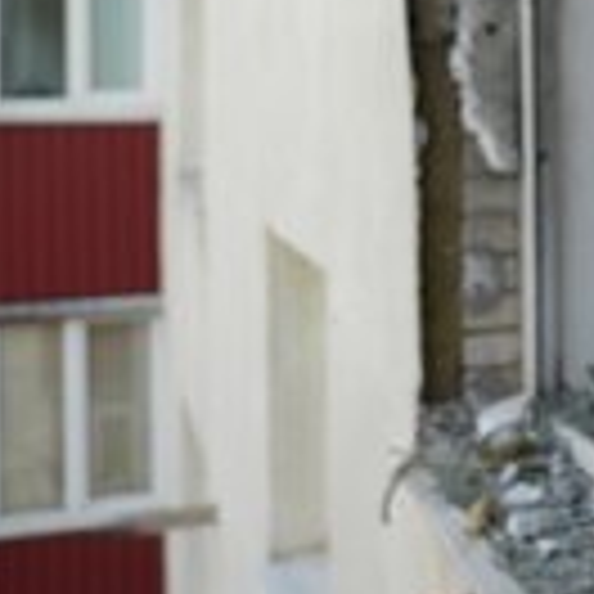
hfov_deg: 20.8
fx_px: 1495
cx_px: 734
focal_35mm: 77
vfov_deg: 21.8
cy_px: 25
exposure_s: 1/200
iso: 250
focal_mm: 30
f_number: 2.8
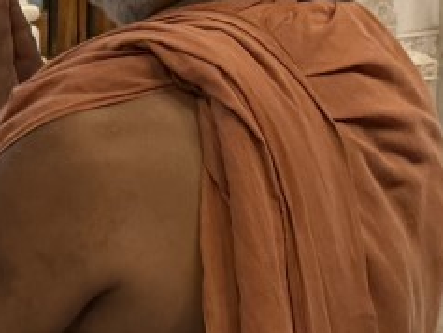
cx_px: -518
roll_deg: +1.8
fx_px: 1869
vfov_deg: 10.1
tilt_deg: -6.5
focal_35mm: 146
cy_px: 21
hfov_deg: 11.7
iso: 320
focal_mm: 6.76
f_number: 1.78
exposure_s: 1/50
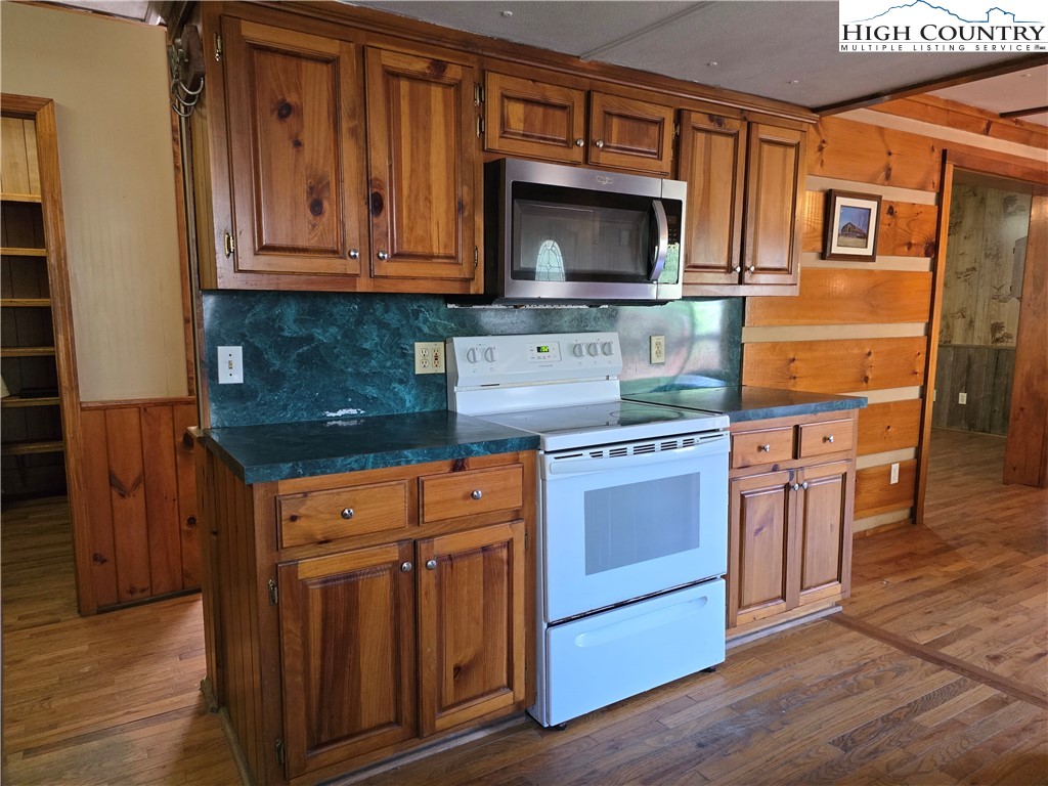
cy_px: 393
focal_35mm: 23
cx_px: 524
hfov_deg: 73.9
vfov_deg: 58.9
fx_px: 696
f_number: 1.7
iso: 800
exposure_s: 1/120
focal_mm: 6.3
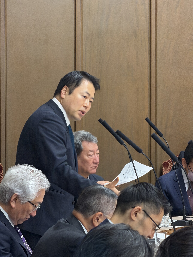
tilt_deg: -2.6
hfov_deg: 7.4
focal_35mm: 200
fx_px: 1487
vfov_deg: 9.9
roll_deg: +0.2
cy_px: 128
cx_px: 96
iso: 400
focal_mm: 16.89
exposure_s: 1/50
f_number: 2.8
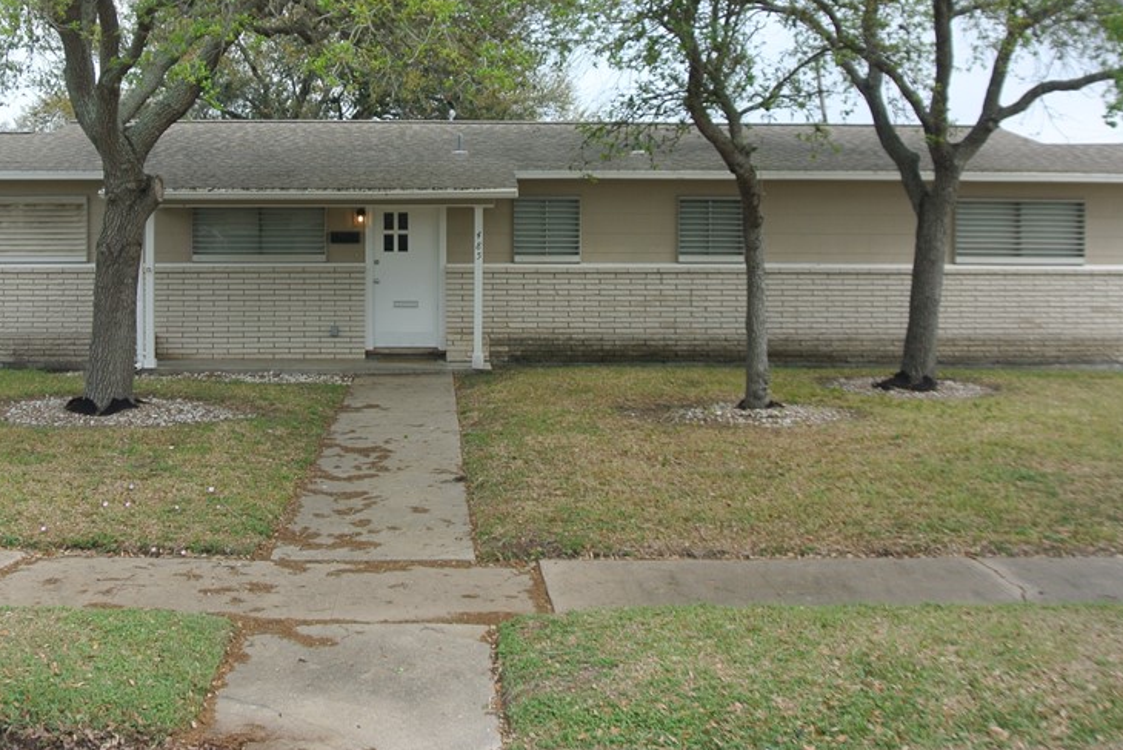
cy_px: 252
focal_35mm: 46
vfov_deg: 29.1
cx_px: 448
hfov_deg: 42.5
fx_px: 1436
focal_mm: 11.8
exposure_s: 1/400
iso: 100
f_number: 5
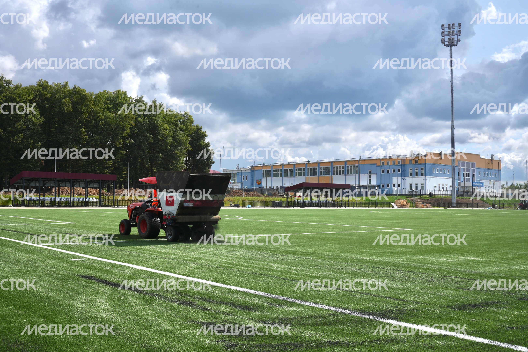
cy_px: 176
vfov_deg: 35.9
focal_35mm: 37
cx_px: 264
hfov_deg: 51.9
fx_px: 543
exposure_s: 1/160
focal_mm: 37
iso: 100
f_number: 14
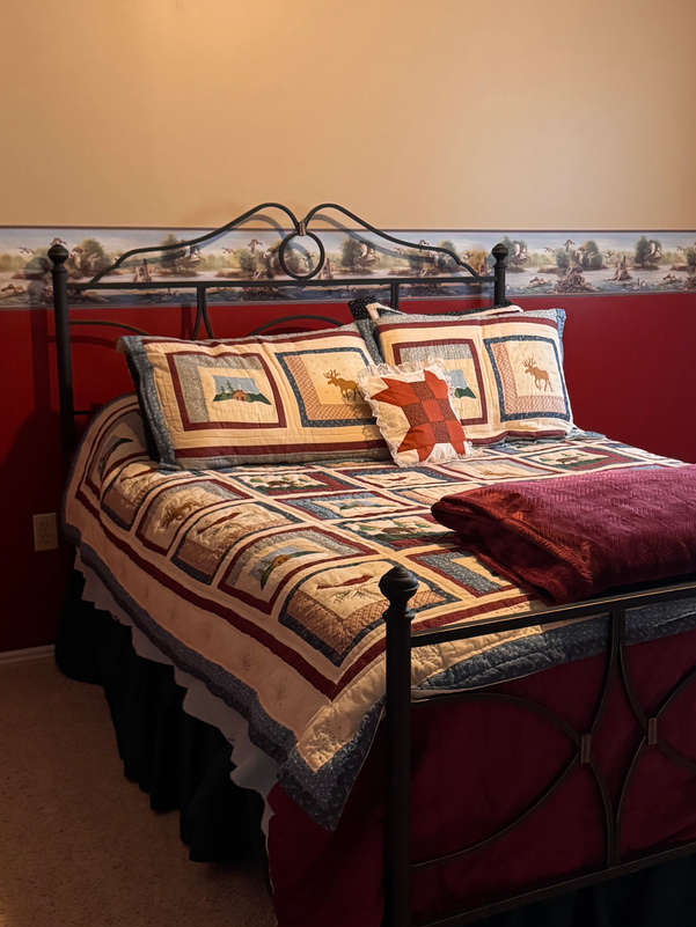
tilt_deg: -10.5
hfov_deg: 31.4
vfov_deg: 41.2
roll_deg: +0.0
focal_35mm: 46
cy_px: 462
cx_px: 435
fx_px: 1233
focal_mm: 6.76
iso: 1000
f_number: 1.78
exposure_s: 1/40
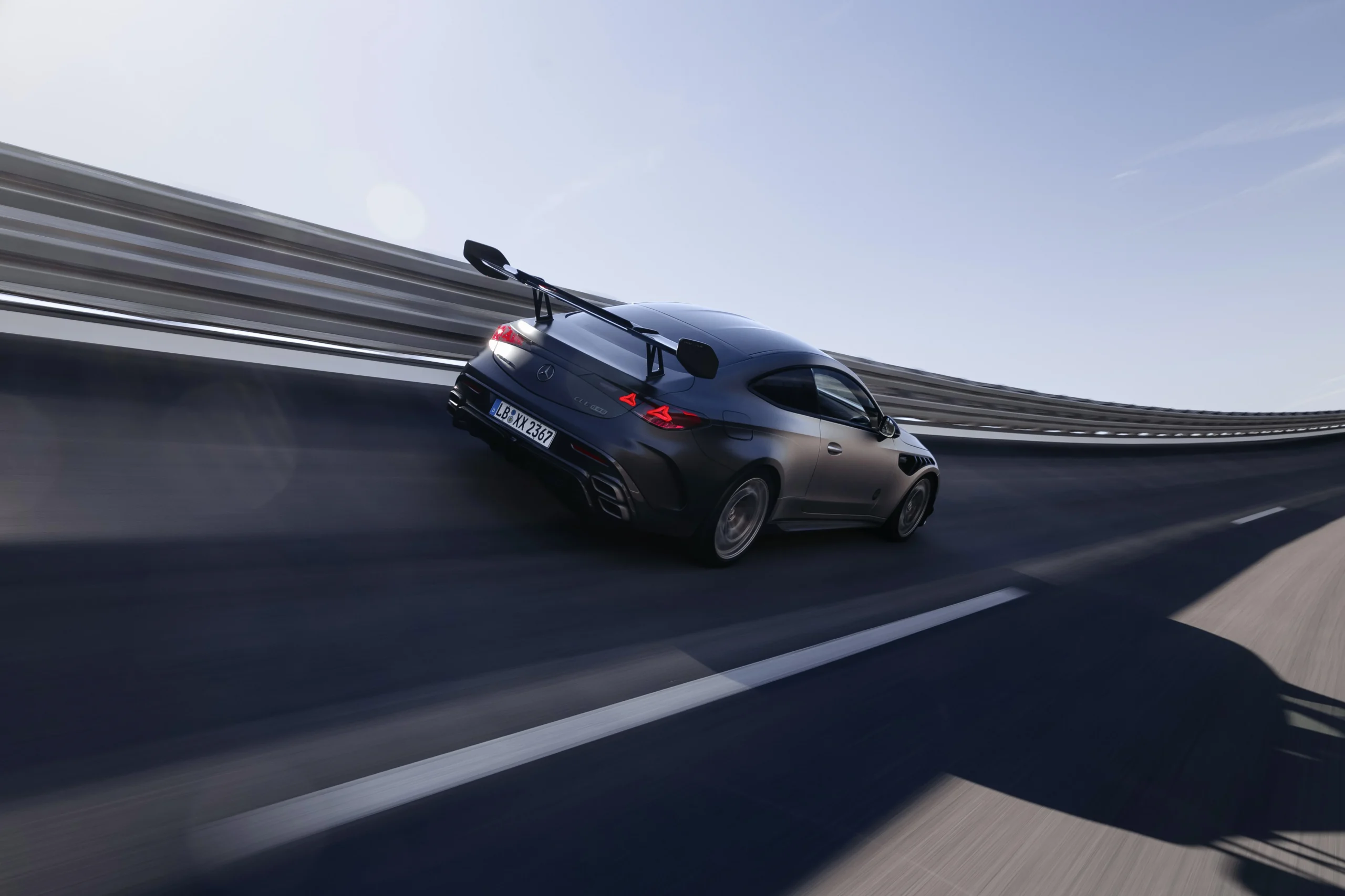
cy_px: 448
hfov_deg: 73.7
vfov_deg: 53.1
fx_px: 897
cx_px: 672
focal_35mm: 24
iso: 100
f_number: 5.6
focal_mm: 24
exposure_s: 1/50
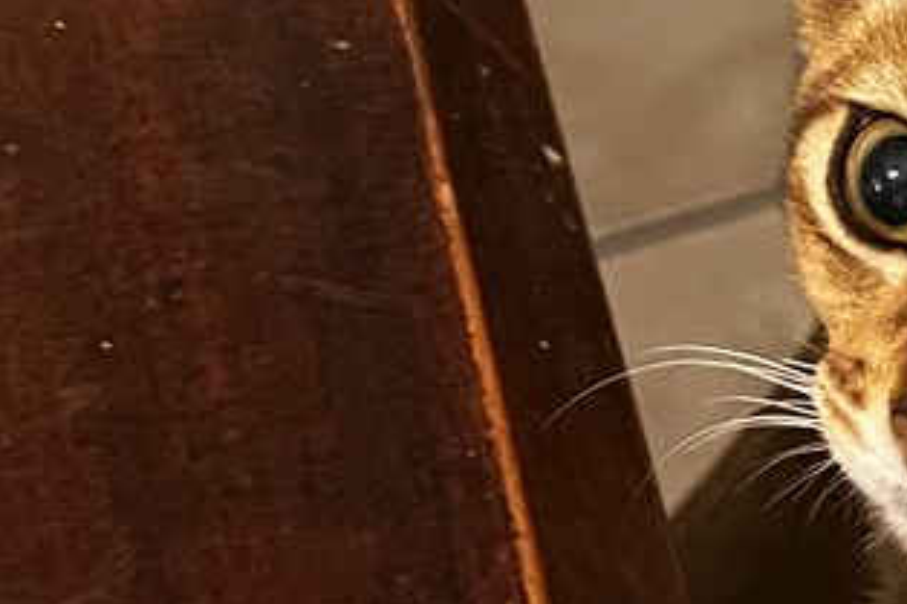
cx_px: 1337
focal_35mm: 138
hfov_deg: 14.0
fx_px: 3475
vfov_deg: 9.9
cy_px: 40
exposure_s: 1/39
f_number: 1.5
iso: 640
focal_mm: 5.7
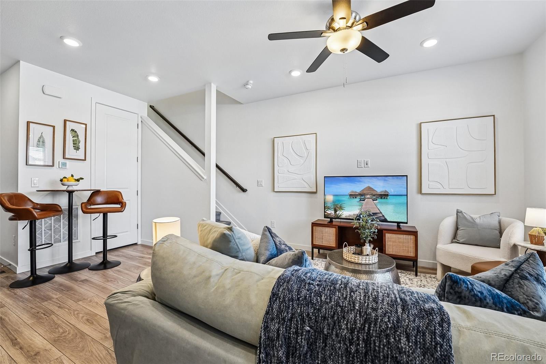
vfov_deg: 78.8
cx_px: 273
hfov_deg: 101.9
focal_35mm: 15
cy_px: 182
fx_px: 221
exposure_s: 1/25
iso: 400
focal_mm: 14.6
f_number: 8
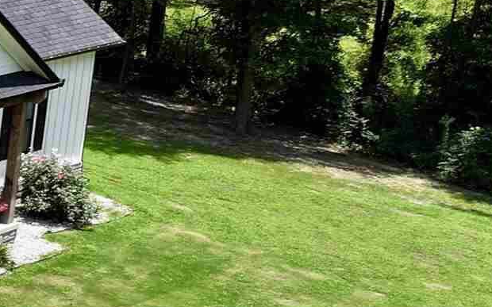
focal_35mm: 126
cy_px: 304
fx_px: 1689
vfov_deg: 10.3
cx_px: -526
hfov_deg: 13.8
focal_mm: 12.29
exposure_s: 1/1600
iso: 100
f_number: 2.8
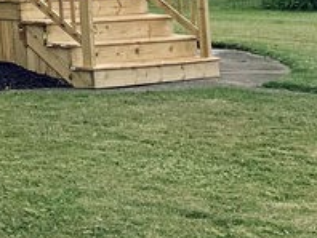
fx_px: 1137
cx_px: -476
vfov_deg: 10.7
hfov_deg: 12.2
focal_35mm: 124
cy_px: -276
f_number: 1.78
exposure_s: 1/2703
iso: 80
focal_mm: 6.76
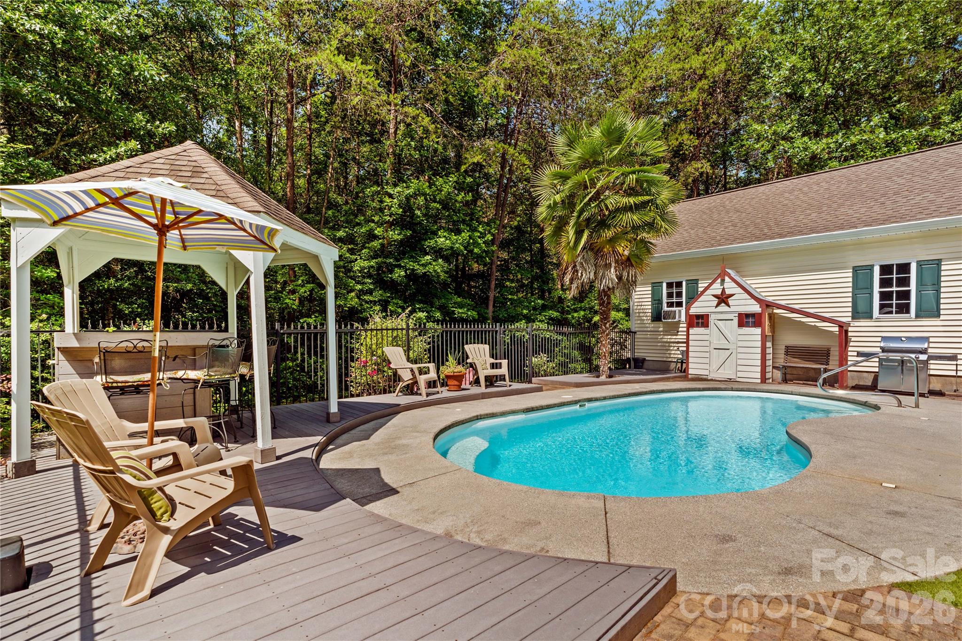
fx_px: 427
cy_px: 320
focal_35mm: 16
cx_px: 481
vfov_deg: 73.7
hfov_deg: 96.7
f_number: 8
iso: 100
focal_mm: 16
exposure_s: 1/160
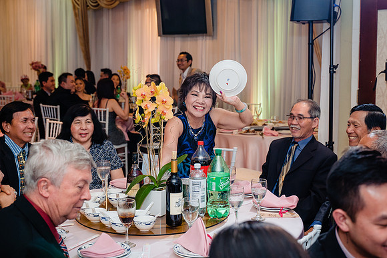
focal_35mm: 53
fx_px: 571
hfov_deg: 37.4
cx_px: 203
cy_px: 91
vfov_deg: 25.4
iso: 1000
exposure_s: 1/160
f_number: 3.5
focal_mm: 41
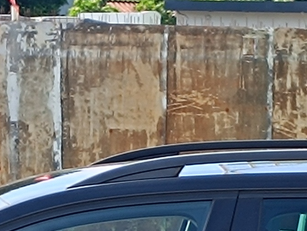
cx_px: 153
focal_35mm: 146
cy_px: 441
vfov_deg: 9.6
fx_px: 1295
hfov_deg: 13.5
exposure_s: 1/310
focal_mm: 5.59
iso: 52
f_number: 1.88
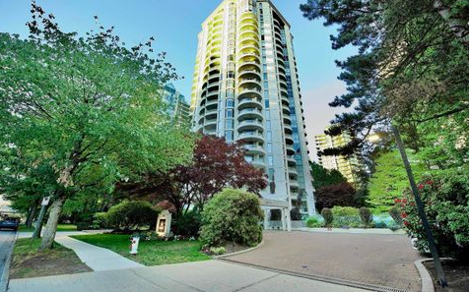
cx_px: 240
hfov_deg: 101.5
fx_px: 192
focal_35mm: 15
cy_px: 134
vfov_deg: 74.6
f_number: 3.5
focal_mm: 14
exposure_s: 1/50
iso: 100
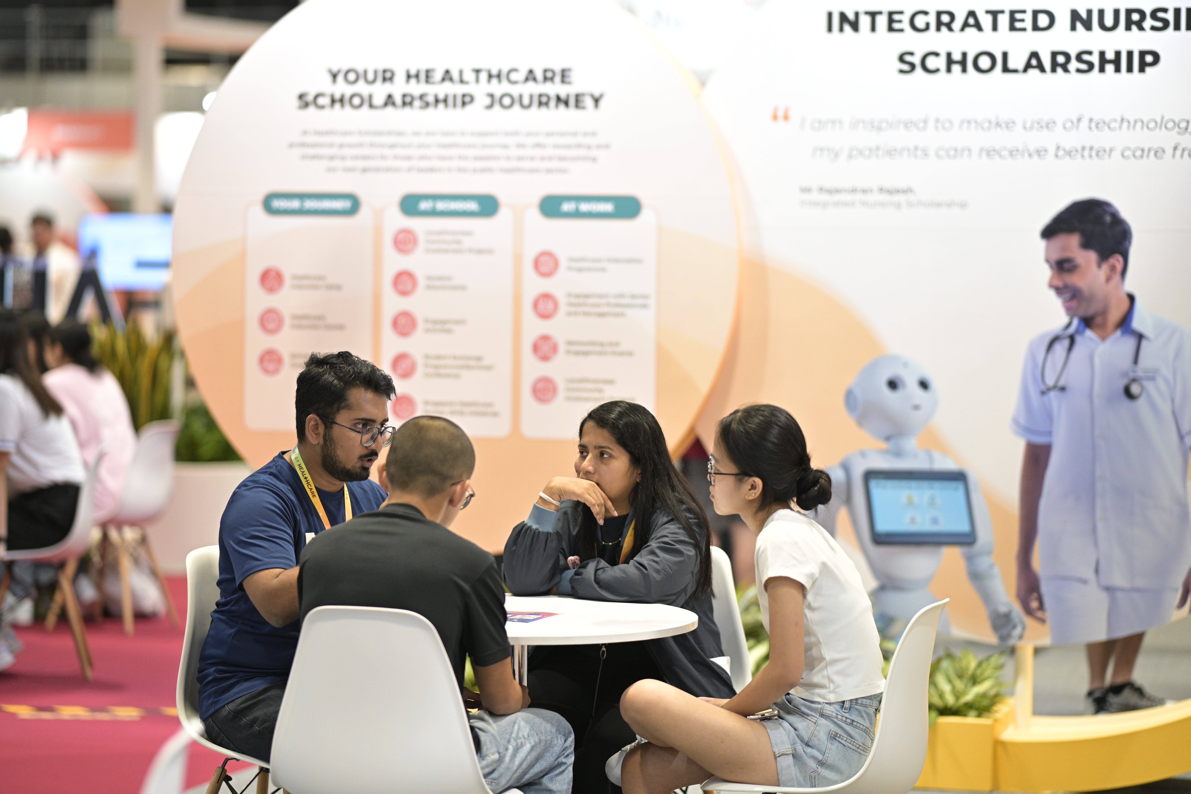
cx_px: 596
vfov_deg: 13.0
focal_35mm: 105
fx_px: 3473
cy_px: 397
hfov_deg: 19.5
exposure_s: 1/500
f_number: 1.8
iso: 1600
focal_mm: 105
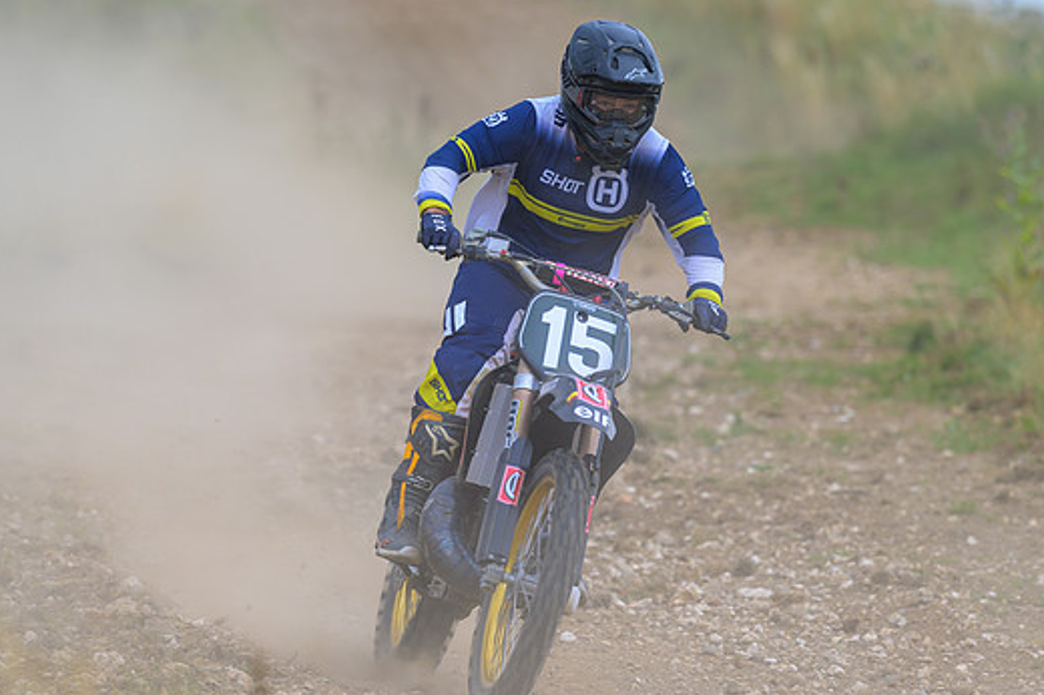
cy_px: 337
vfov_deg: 3.7
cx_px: 556
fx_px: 10665
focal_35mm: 368
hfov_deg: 5.6
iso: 64
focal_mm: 200
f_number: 4
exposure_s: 1/400
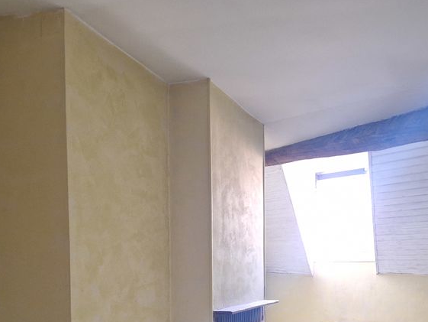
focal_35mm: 41
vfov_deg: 33.5
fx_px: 507
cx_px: 277
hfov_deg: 45.2
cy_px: 283
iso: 320
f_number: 1.8
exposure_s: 1/25
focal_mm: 5.54
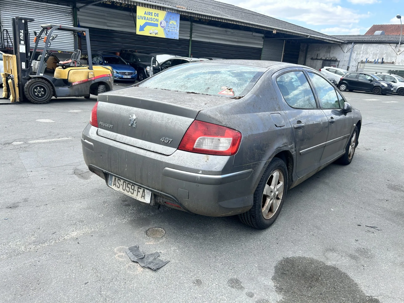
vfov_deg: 53.1
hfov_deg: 67.3
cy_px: 152
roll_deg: -4.3
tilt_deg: -16.3
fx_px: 303
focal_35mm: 26
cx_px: 202
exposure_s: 1/1295
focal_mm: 5.7
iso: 50
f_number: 1.5
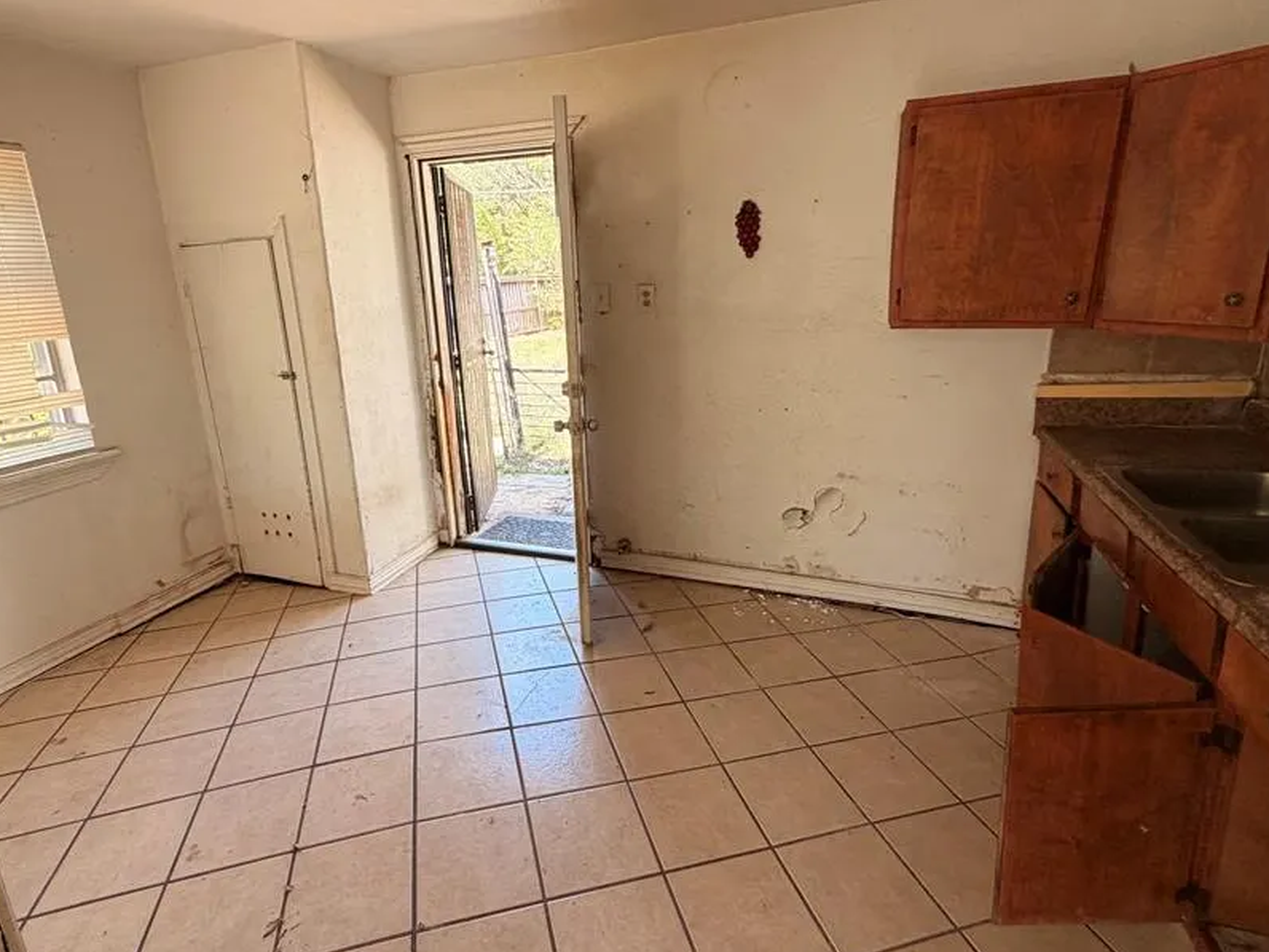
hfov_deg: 87.6
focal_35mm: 18
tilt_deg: -13.1
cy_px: 434
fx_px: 660
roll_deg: +4.3
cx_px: 593
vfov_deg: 71.4
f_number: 2.2
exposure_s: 1/121
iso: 125
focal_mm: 2.22
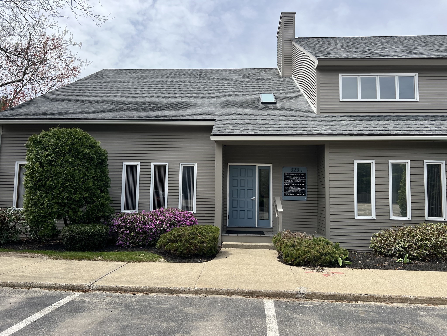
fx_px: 336
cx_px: 224
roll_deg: -0.6
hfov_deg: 67.3
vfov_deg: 53.1
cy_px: 168
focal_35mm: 26
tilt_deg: +5.8
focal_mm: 5.7
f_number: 1.5
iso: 50
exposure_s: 1/3460
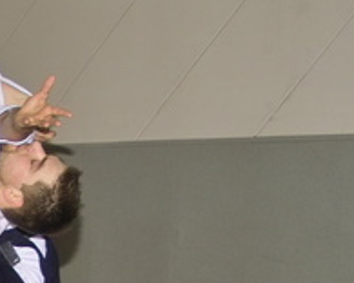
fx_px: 2033
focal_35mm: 194
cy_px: 272
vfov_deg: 7.9
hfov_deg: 9.7
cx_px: -180
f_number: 4.5
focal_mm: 30
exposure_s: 1/200
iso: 100
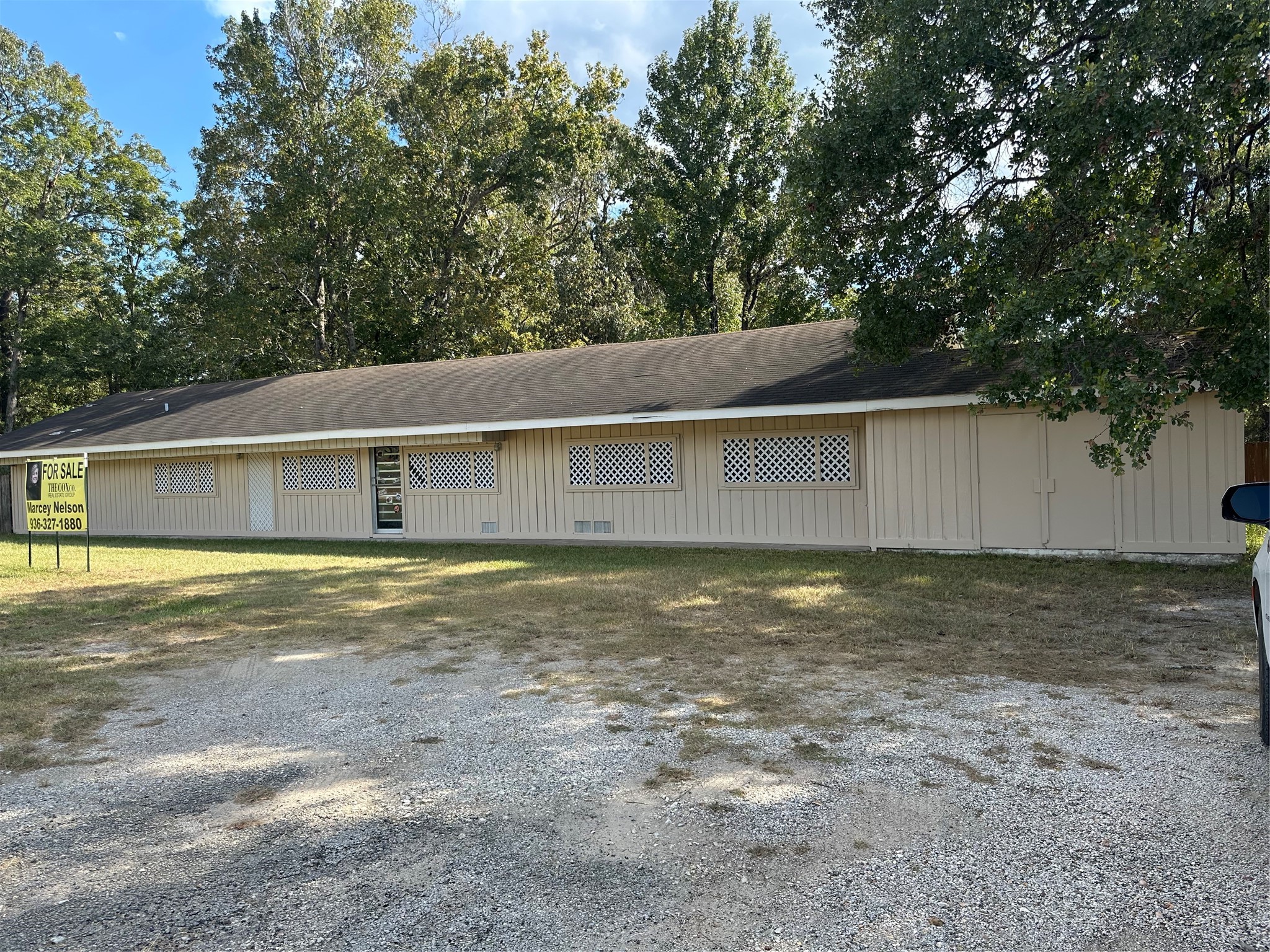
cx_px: 635
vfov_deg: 56.8
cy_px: 476
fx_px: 881
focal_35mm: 24
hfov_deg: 71.6
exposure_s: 1/1393
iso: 80
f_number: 1.78
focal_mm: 6.86
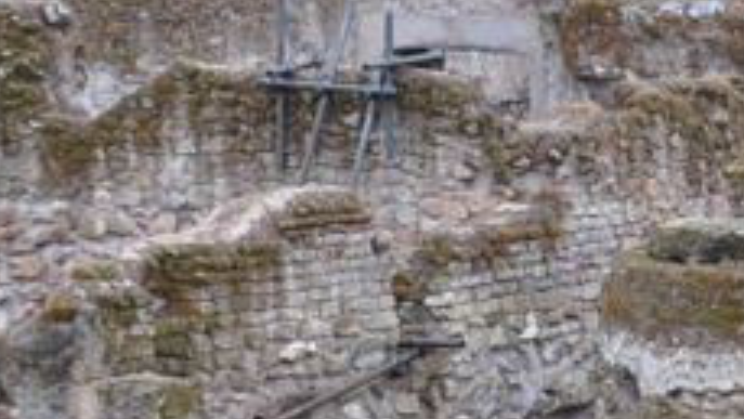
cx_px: 1436
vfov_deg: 3.5
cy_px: 503
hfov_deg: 6.0
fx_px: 6927
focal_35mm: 351
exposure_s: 1/60
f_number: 8
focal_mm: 50
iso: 360
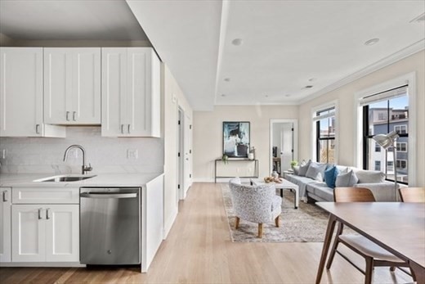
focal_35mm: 14
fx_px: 165
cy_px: 142
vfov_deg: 81.2
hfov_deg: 104.2
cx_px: 212
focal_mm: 14
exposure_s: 1/5
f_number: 6.3
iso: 100
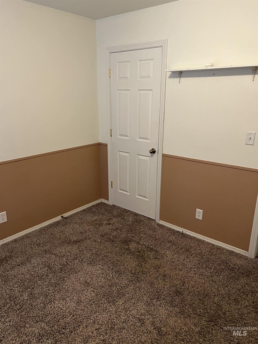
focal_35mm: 26
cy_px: 172
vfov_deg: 67.3
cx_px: 129
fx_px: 258
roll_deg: -0.4
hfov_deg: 53.1
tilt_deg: -17.3
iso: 250
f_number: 1.5
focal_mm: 5.7
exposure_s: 1/60
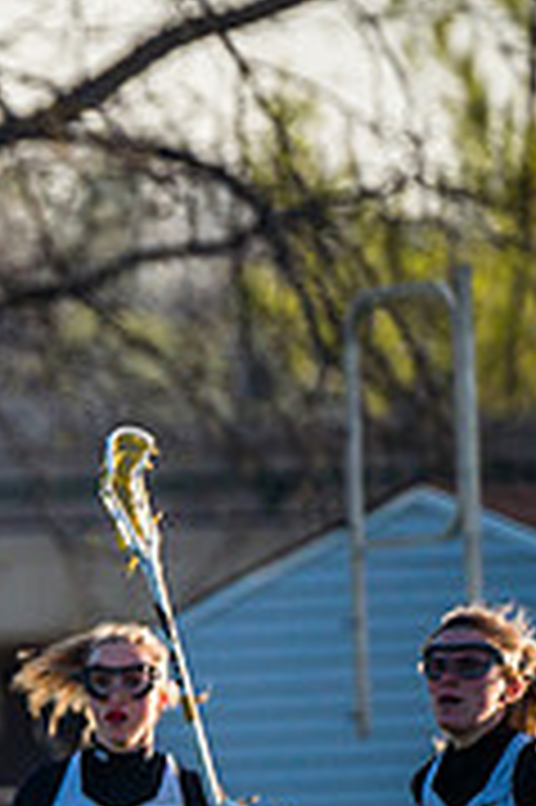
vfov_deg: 1.3
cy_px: 734
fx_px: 34368
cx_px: -783
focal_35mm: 1536
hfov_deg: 0.9
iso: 1250
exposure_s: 1/2000
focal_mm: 400
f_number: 5.6
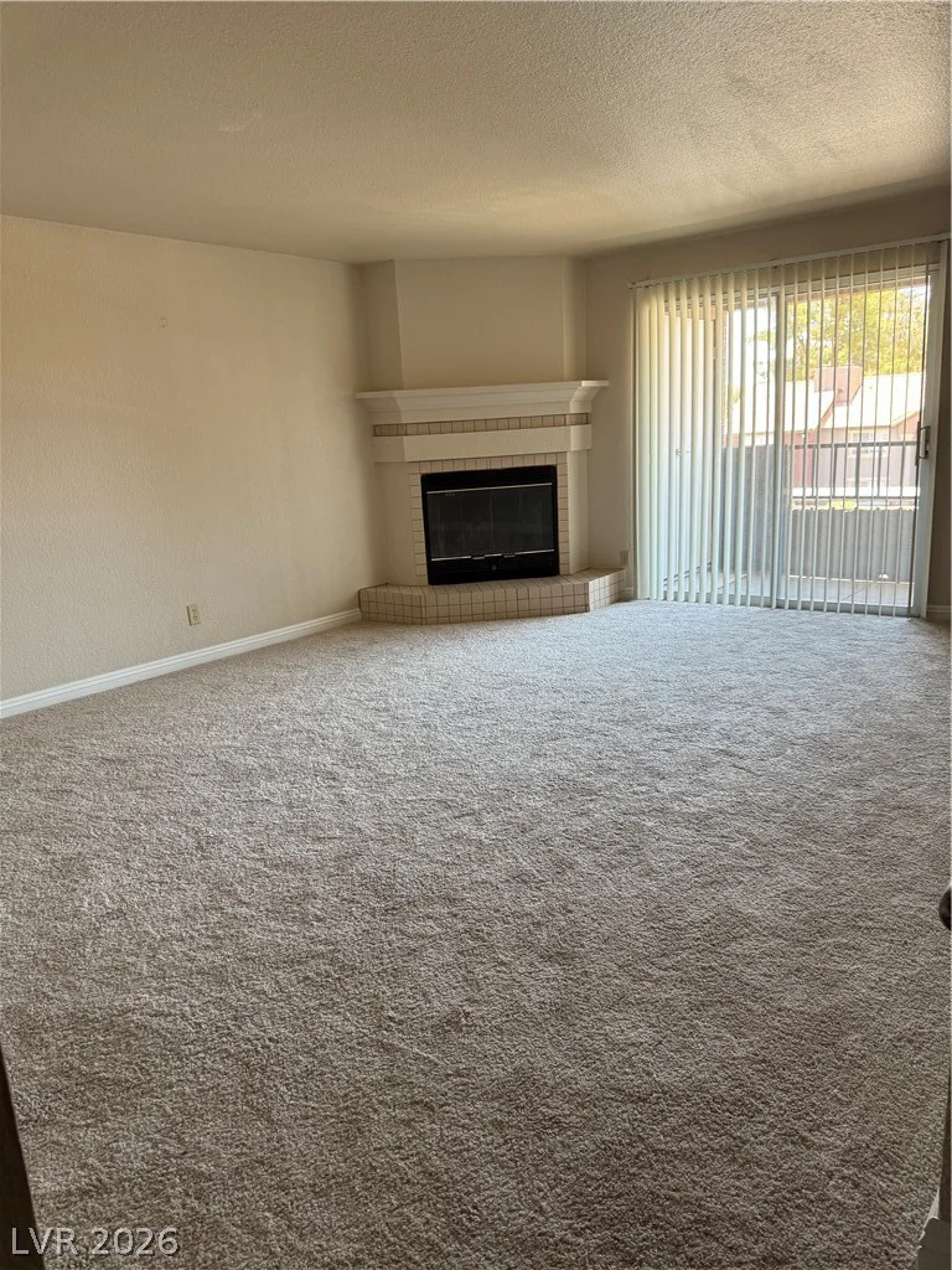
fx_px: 880
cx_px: 476
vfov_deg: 71.6
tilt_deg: -14.0
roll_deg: +1.8
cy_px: 635
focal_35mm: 24
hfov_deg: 56.8
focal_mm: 6.76
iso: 200
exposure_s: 1/101
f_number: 1.78
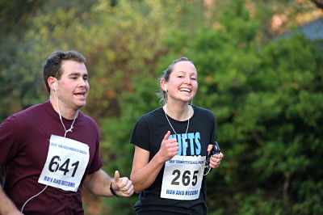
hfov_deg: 15.2
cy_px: 108
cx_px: 162
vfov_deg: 10.1
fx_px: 1210
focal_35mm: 135
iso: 1400
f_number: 3.2
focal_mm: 135
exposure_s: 1/800
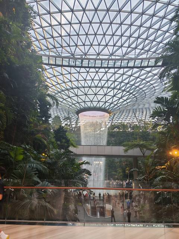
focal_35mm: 27
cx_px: 90
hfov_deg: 51.4
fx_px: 186
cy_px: 120
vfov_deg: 65.3
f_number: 1.9
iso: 100
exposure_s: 1/100
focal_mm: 6.12
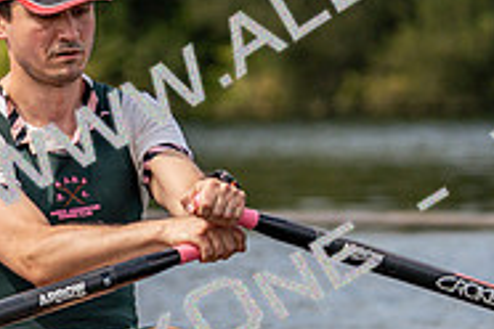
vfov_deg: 1.8
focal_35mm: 772
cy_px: 214
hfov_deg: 2.7
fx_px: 10593
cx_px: 297
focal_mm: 248
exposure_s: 1/1600
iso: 320
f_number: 5.6
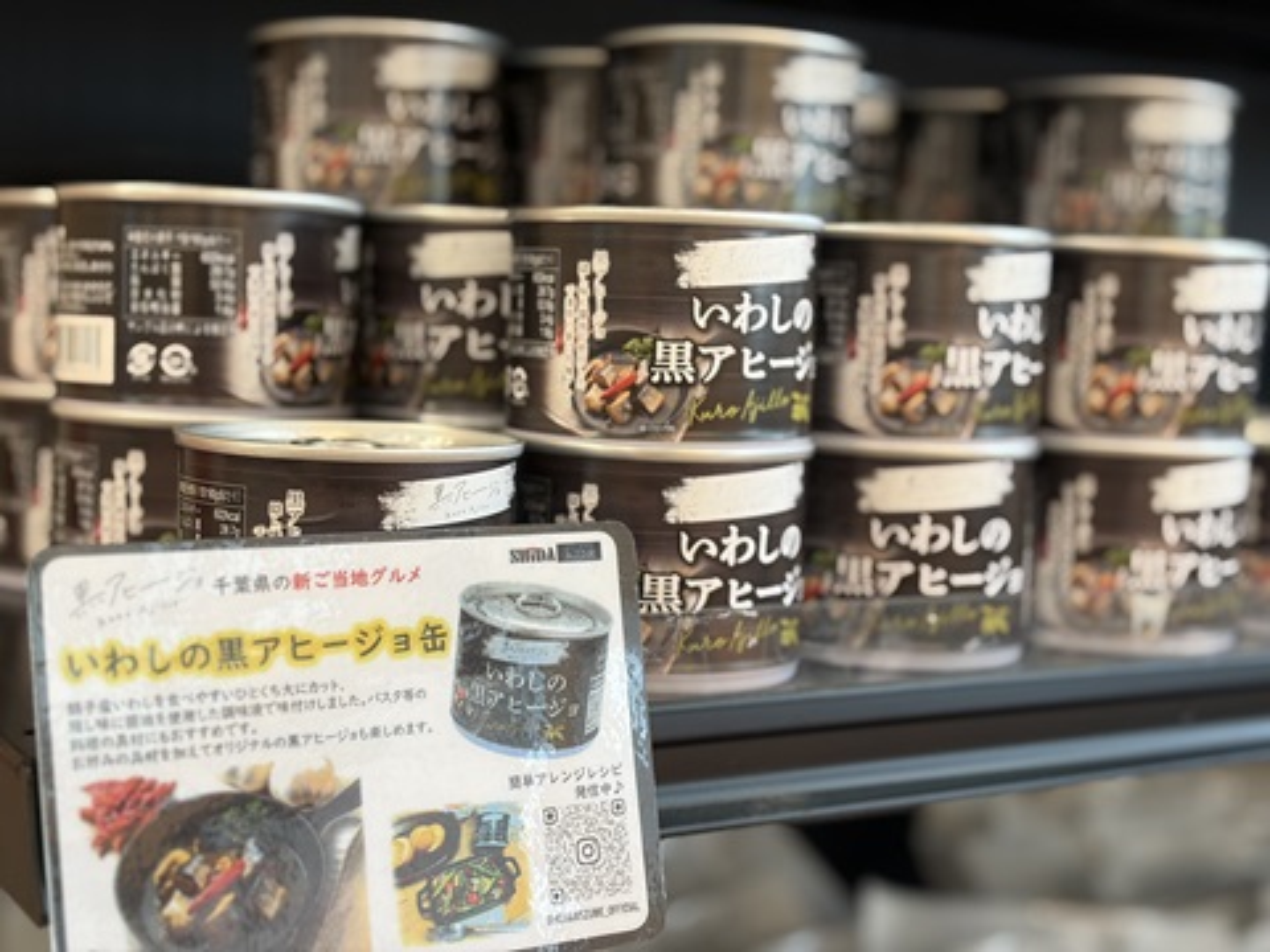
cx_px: 635
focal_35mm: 52
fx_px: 1908
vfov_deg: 28.0
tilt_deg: -5.1
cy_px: 476
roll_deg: -2.7
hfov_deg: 36.8
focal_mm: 5.96
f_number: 1.6
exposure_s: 1/50
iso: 64
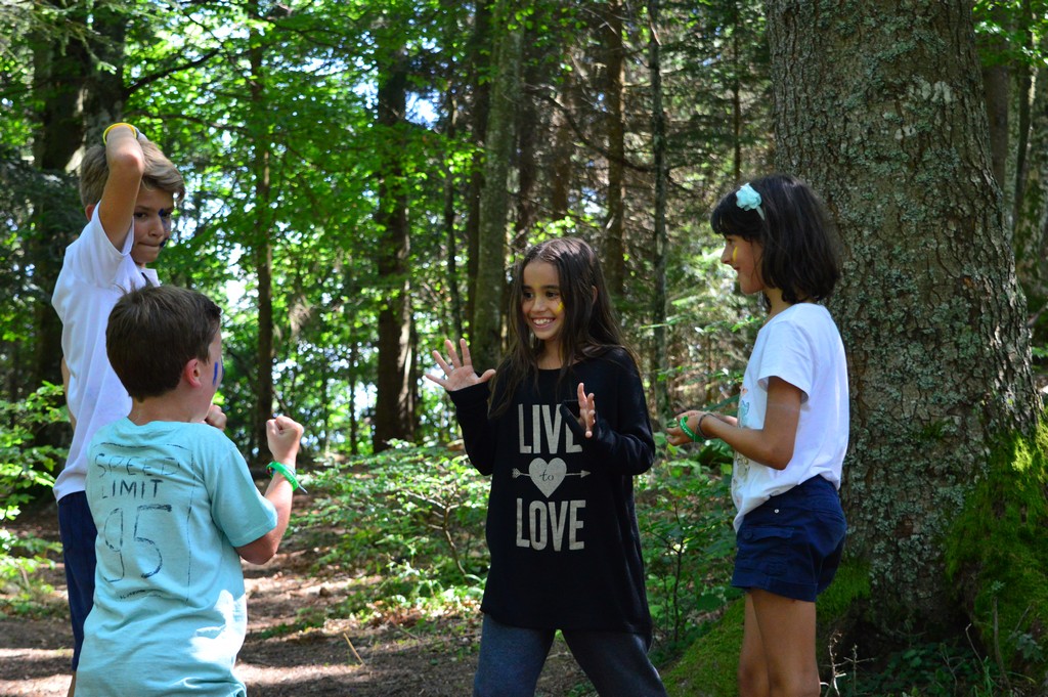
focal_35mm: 72
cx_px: 524
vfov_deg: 18.9
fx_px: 2094
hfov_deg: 28.1
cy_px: 348
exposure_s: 1/160
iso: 1600
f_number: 5.3
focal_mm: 48
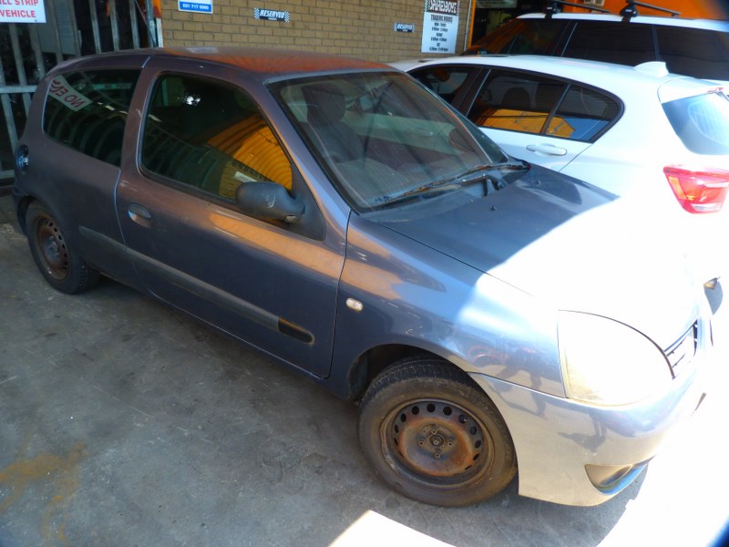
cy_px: 274
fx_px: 526
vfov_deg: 54.9
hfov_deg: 69.4
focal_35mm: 25
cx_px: 364
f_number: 2.8
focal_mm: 4.5
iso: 80
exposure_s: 1/80
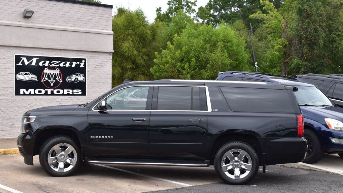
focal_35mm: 60
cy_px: 93
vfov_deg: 20.0
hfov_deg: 34.9
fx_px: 546
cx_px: 172
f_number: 10
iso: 400
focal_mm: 38
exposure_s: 1/200
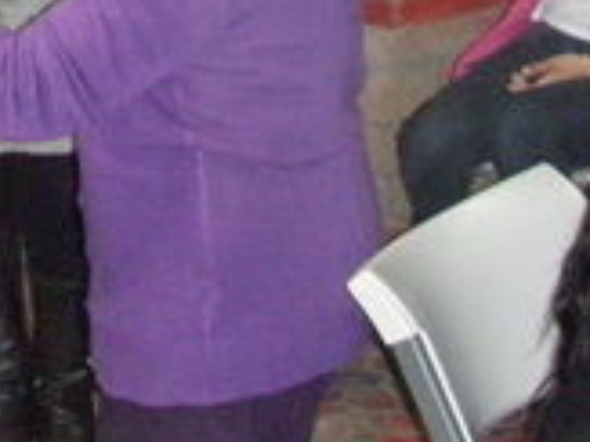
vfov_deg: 9.5
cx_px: -87
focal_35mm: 149
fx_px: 2538
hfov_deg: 13.0
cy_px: -322
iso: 800
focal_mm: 6.7
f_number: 3.5
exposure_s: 1/30
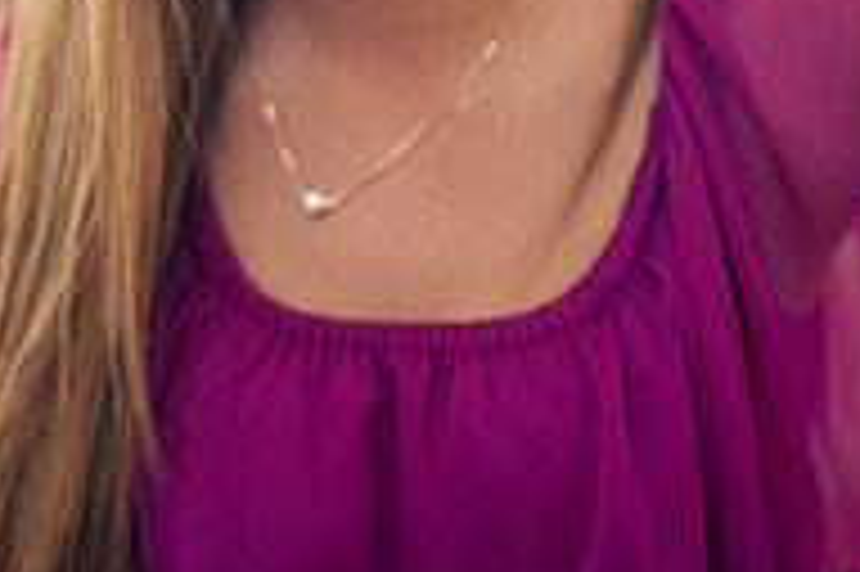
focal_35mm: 200
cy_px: -99
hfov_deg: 10.3
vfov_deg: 6.8
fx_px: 4774
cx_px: 299
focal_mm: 85
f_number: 1.8
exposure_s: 1/100
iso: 250
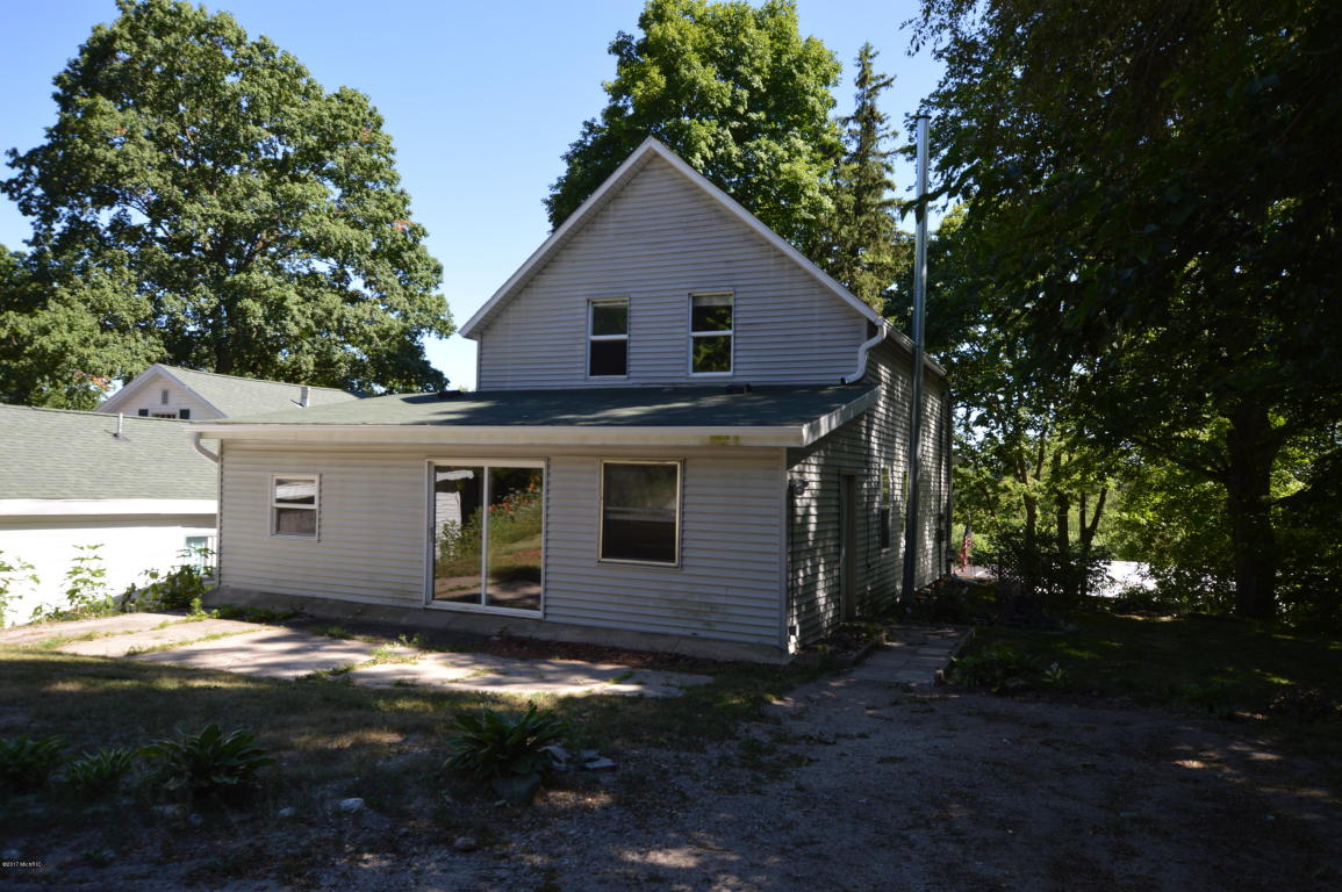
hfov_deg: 70.5
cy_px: 446
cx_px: 671
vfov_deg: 50.3
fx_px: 950
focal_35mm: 26
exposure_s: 1/125
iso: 100
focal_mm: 17
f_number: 5.6
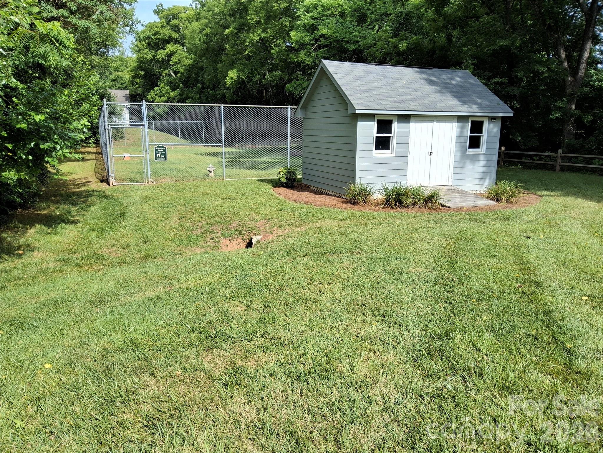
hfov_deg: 69.4
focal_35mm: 25
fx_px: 435
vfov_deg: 54.9
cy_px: 226
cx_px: 302
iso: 50
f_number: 2
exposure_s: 1/688
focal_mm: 3.08
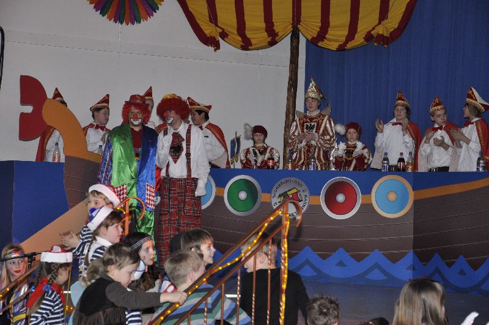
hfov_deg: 18.2
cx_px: 244
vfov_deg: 12.1
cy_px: 162
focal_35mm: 112
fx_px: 1526
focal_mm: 75
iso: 500
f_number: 5.3
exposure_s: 1/60
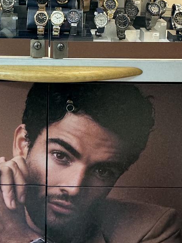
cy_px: -24
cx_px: 47
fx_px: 309
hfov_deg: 32.3
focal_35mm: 44
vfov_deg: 36.4
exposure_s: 1/100
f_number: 2.2
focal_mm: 2.22
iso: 64
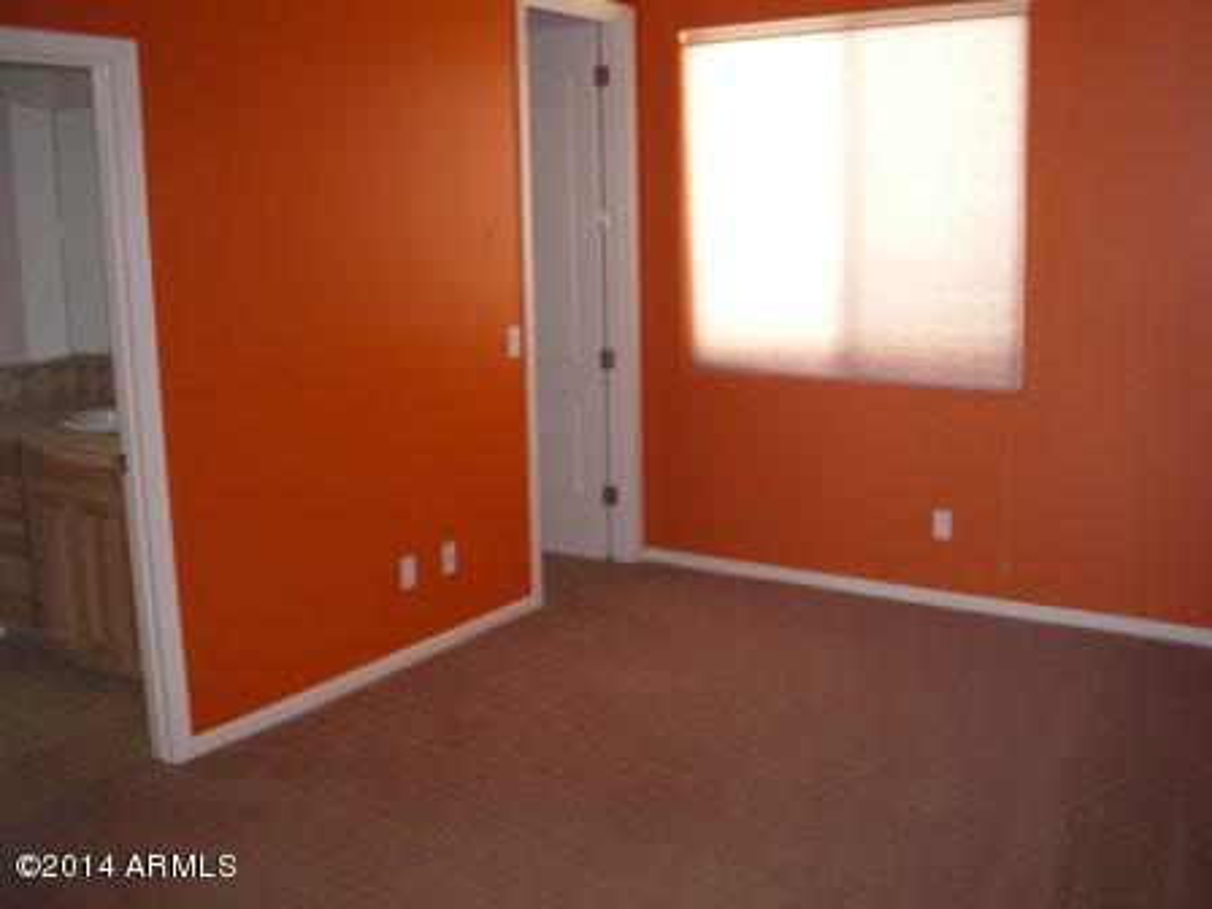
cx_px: 606
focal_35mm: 38
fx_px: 1330
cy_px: 454
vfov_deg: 37.7
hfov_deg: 49.0
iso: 200
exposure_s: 1/60
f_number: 2.9
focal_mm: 6.3
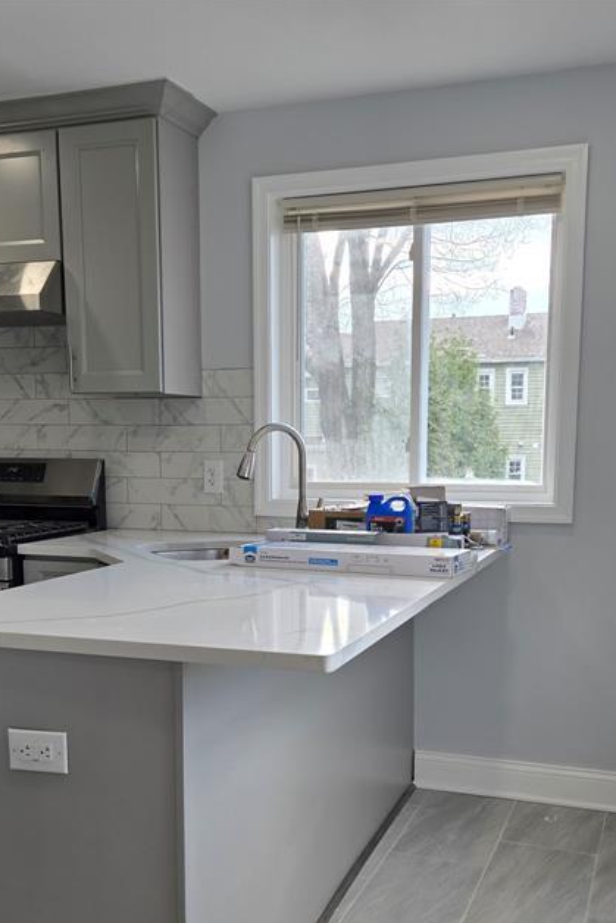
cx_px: 284
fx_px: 1000
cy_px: 560
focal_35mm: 39
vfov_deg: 49.2
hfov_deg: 34.2
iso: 25
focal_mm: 5.4
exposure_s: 1/152
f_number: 1.8
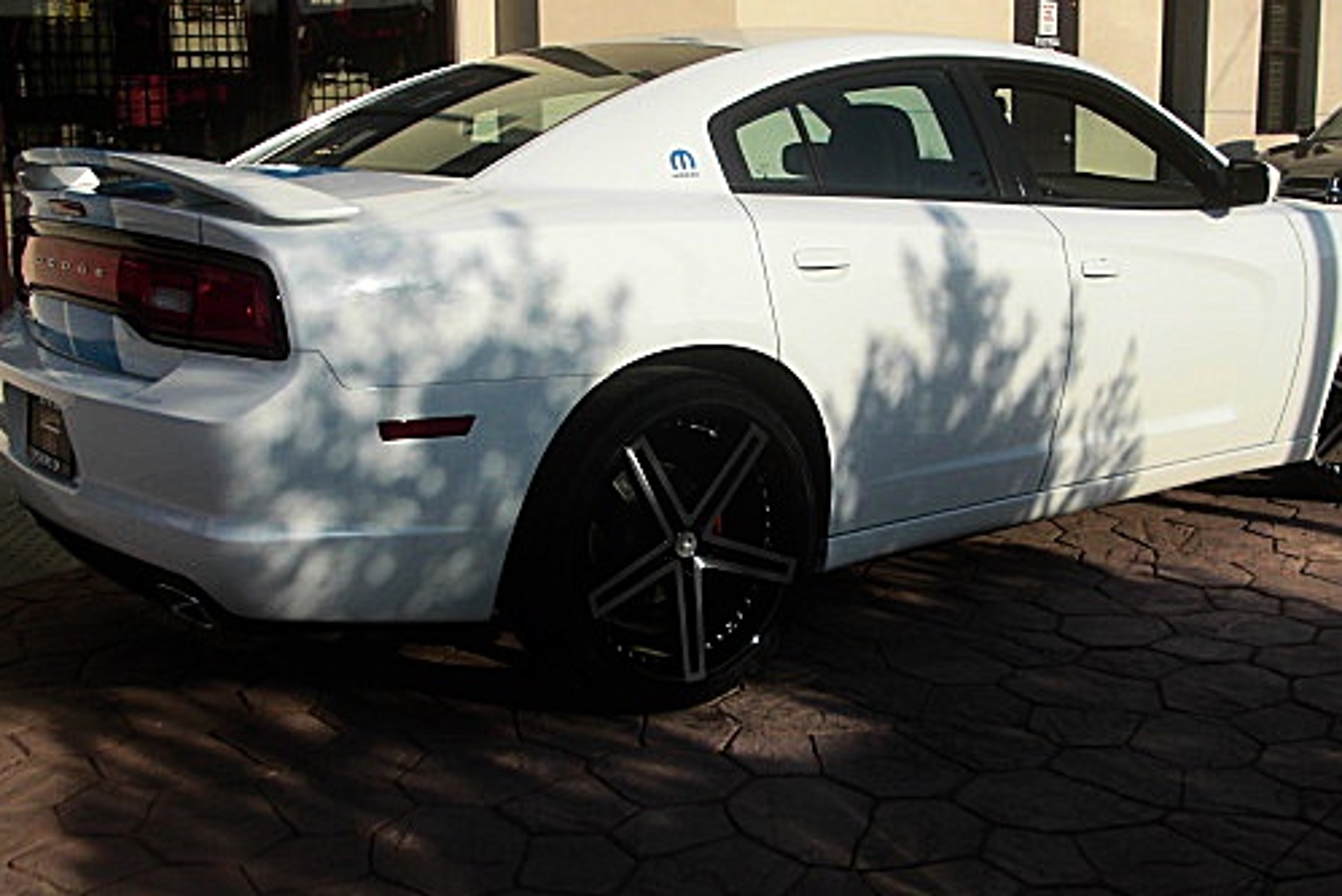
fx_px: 1790
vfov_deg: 28.1
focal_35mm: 48
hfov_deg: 41.1
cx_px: 721
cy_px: 474
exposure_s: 1/200
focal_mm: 6.3
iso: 50
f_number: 7.9
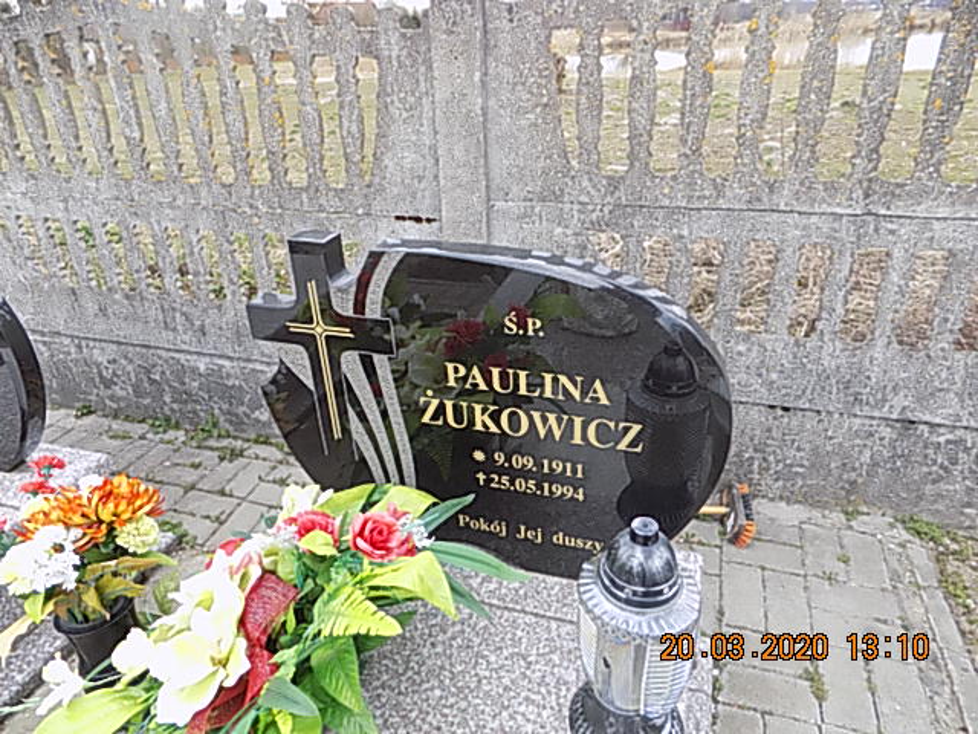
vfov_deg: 58.9
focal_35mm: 23
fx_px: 650
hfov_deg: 73.9
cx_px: 489
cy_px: 367
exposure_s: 1/125
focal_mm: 4
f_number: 3.1
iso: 80
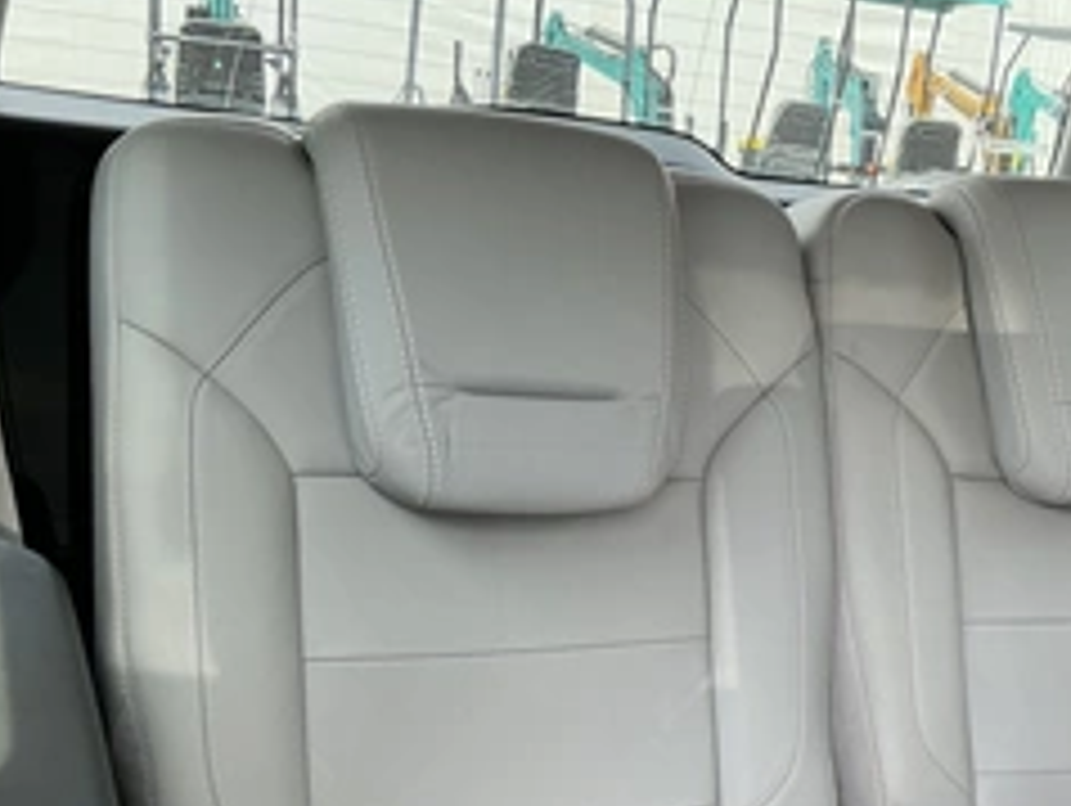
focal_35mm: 47
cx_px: 760
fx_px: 1456
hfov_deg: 39.6
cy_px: 536
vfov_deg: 30.7
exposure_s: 1/122
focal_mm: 3
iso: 50
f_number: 1.8
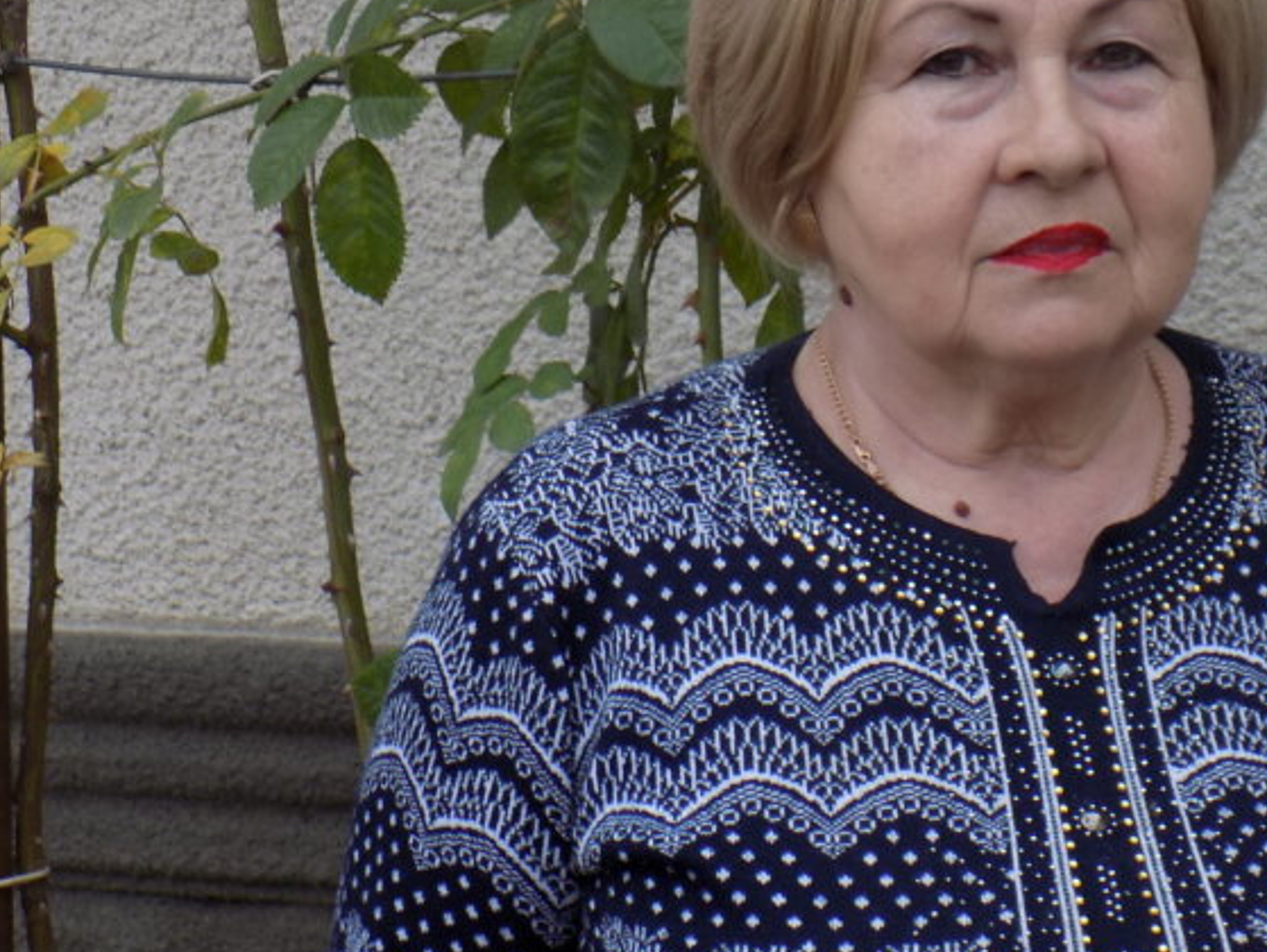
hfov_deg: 18.0
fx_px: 3956
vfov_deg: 13.6
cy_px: 129
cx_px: 1006
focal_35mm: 108
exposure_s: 1/160
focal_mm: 10.5
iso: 80
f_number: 4
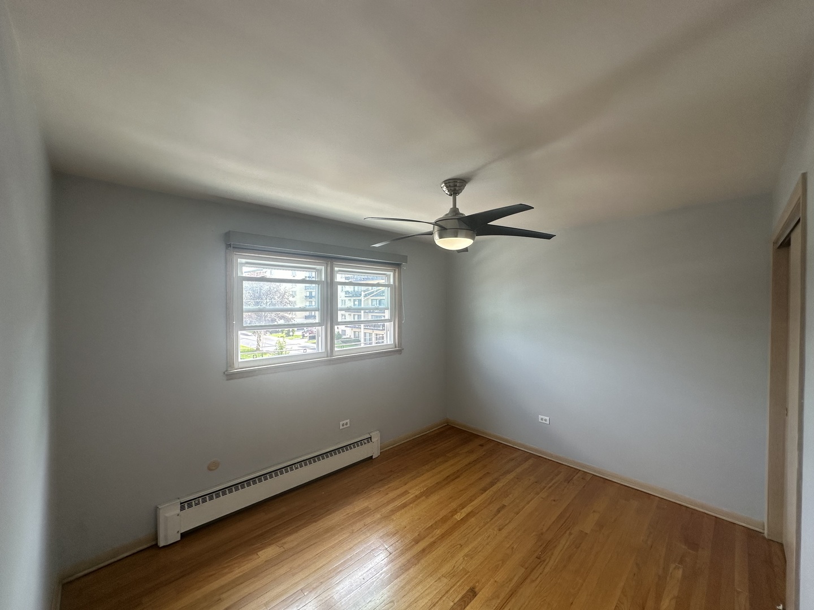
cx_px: 407
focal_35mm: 14
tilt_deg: +0.8
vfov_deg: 85.7
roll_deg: -0.1
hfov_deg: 102.1
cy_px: 305
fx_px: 329
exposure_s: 1/120
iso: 100
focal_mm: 2.22
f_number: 2.2
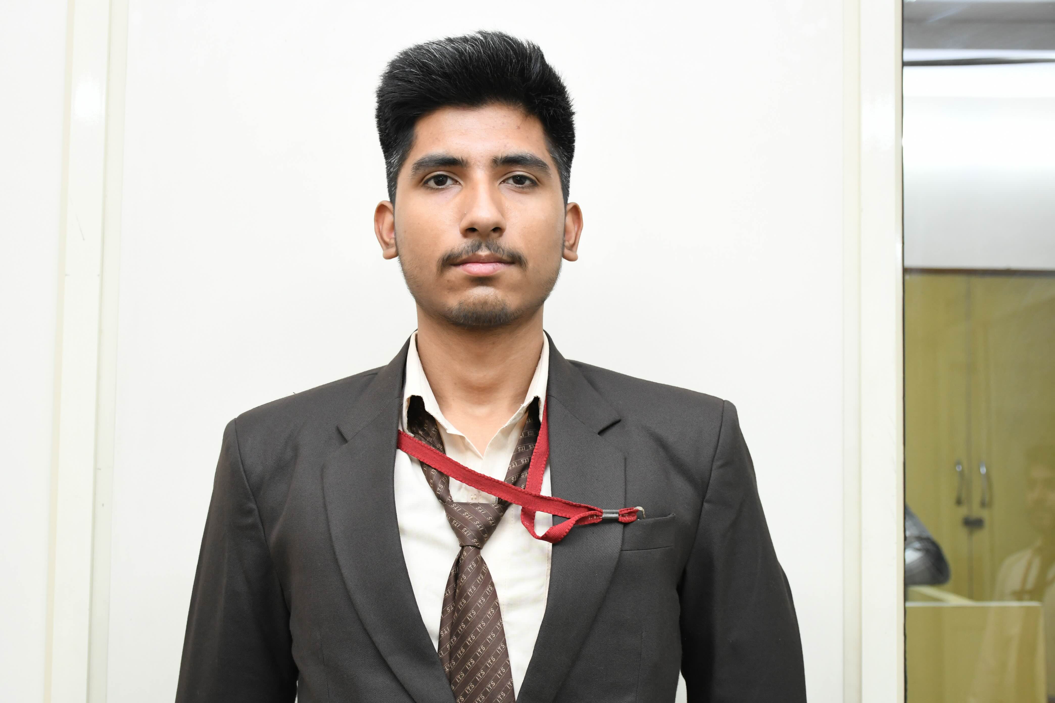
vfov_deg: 26.5
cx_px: 528
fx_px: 1494
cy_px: 352
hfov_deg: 38.9
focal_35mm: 51
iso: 1600
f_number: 5
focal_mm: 34
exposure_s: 1/80
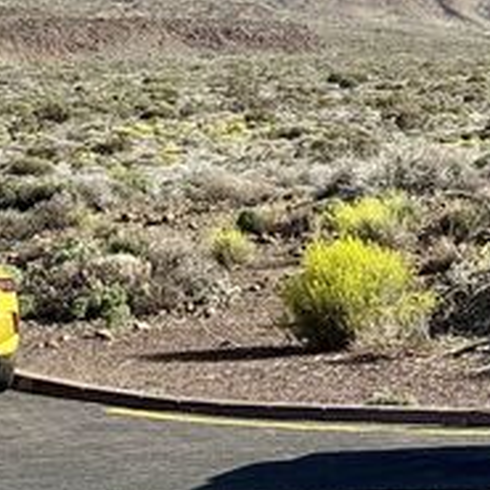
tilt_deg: +0.1
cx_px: 707
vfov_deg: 12.2
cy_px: -49
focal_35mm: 141
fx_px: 2258
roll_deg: -1.2
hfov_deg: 11.9
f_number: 1.78
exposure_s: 1/2762
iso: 64
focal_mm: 6.76
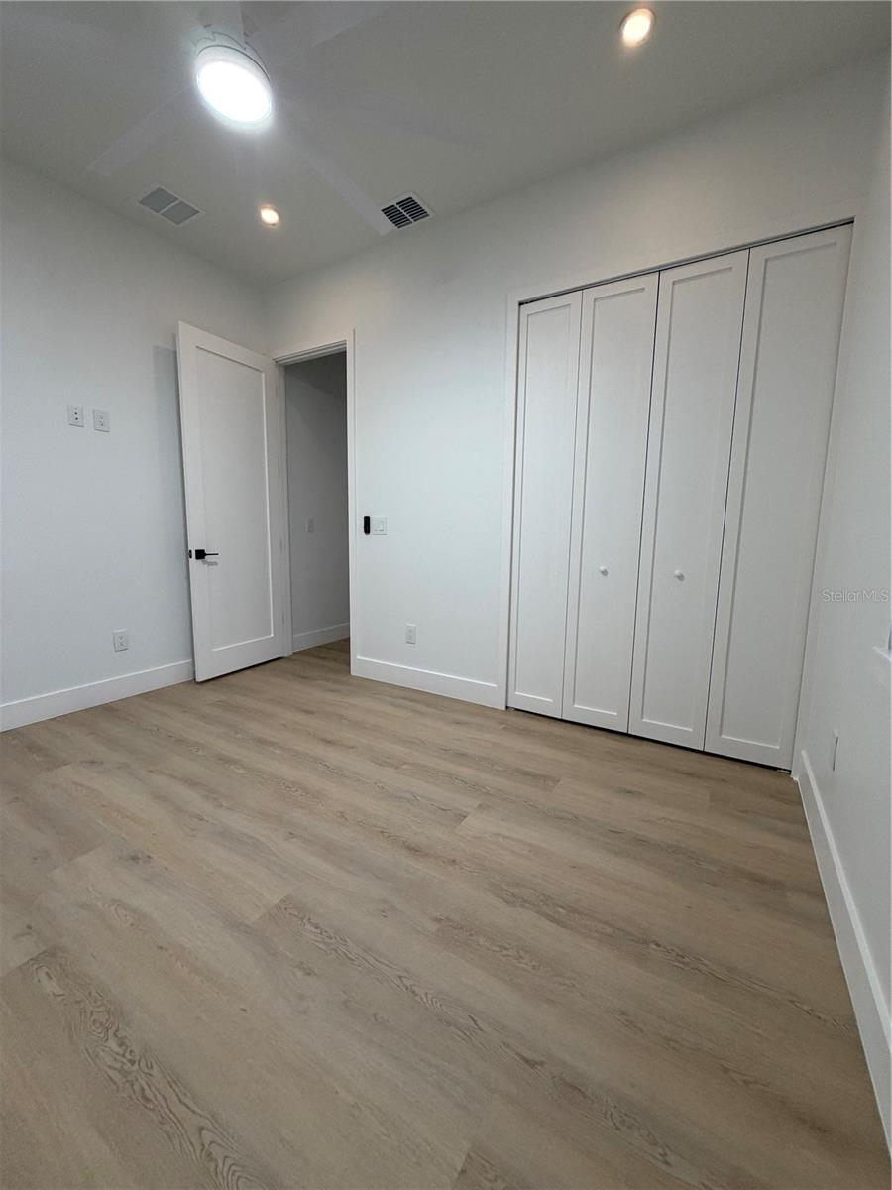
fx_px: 481
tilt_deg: -7.1
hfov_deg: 85.7
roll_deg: -0.6
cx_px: 446
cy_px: 595
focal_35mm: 14
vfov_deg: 102.1
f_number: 2.2
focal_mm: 2.22
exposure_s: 1/111
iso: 320
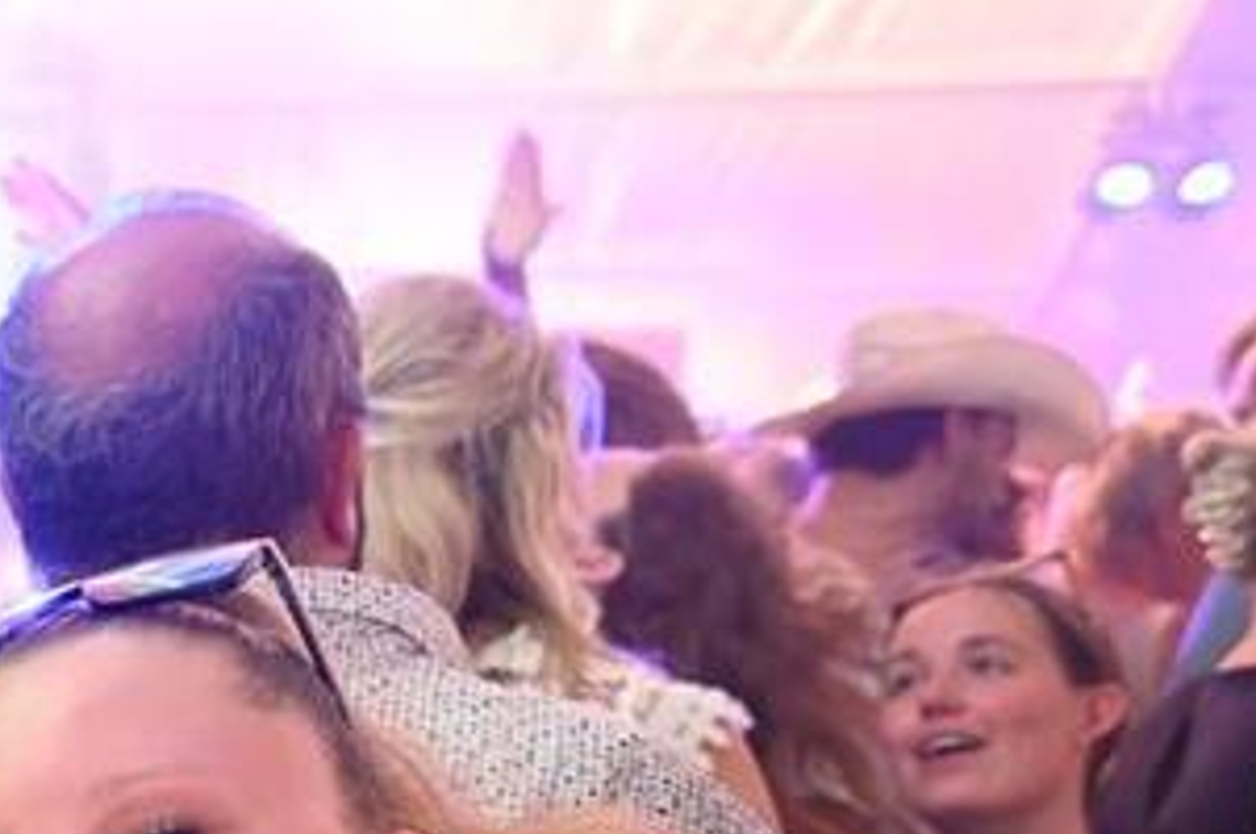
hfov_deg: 21.0
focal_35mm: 79
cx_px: -726
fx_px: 2753
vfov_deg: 16.7
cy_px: 936
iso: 3200
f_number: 2.8
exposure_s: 1/100
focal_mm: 24
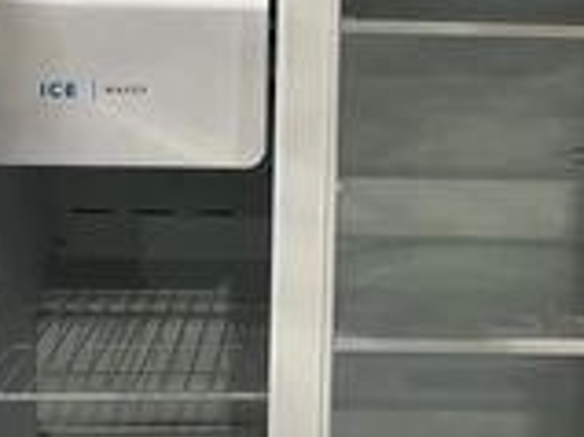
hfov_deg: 26.5
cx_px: 389
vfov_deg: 19.9
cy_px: 81
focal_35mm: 73
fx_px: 1231
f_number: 1.8
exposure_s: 1/60
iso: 250
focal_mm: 3
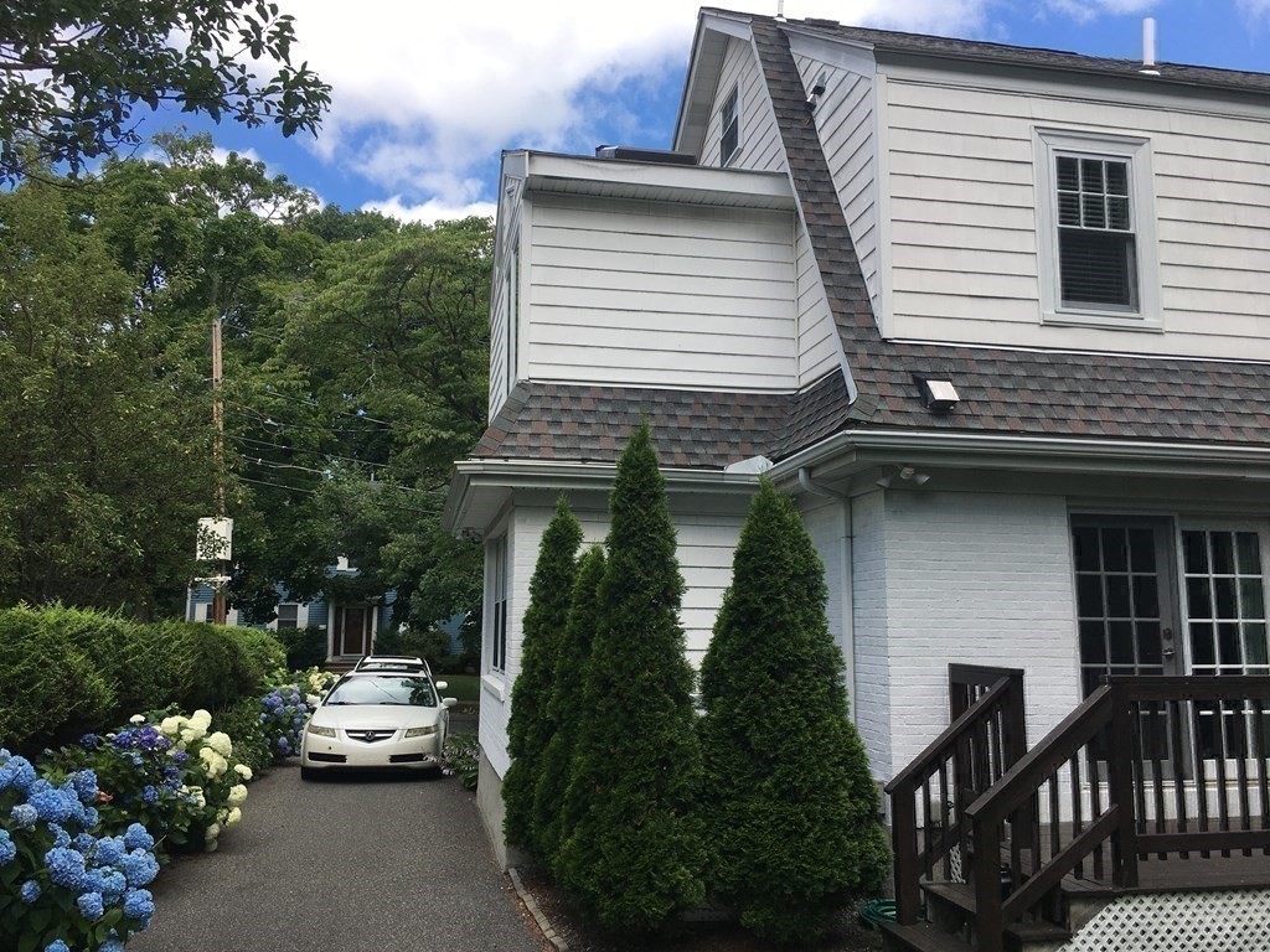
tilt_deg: +9.4
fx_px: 1064
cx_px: 635
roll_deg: -0.1
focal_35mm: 29
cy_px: 476
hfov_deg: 61.7
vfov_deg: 48.2
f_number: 2.2
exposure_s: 1/686
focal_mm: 4.15
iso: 25
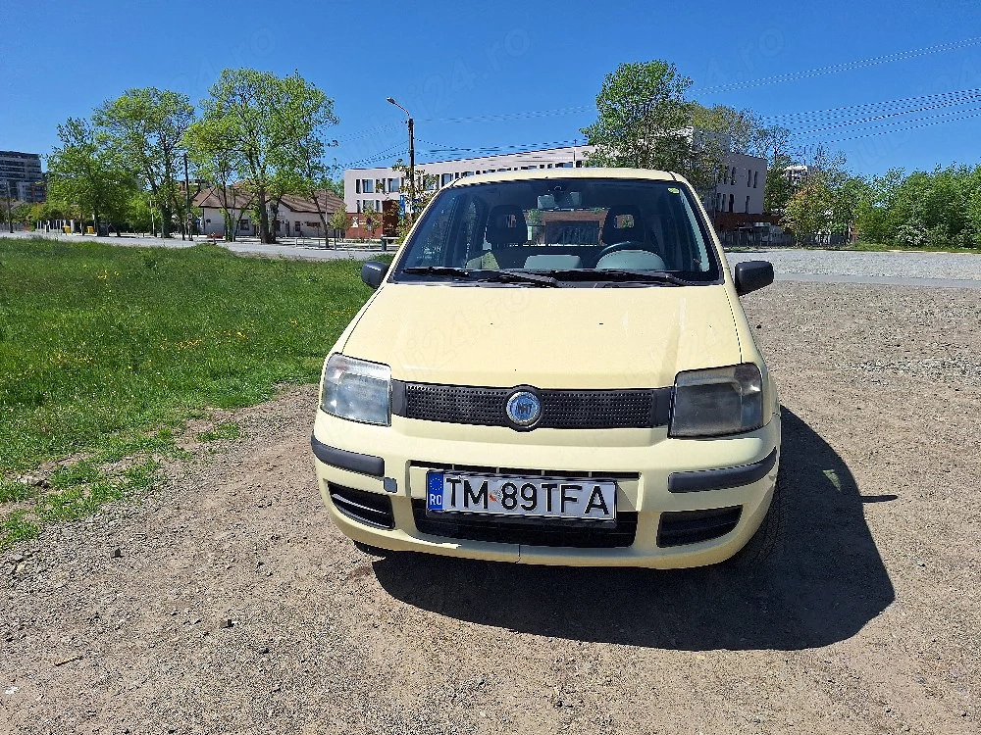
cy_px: 368
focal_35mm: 23
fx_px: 652
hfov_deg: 73.9
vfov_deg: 58.9
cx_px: 490
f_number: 1.8
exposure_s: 1/5000
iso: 40
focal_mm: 5.54
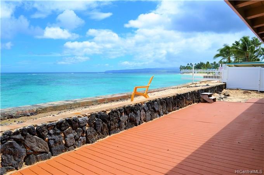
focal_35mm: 27
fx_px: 198
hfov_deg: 67.5
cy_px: 88
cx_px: 132
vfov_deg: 47.8
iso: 200
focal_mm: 18
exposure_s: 1/400
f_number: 10
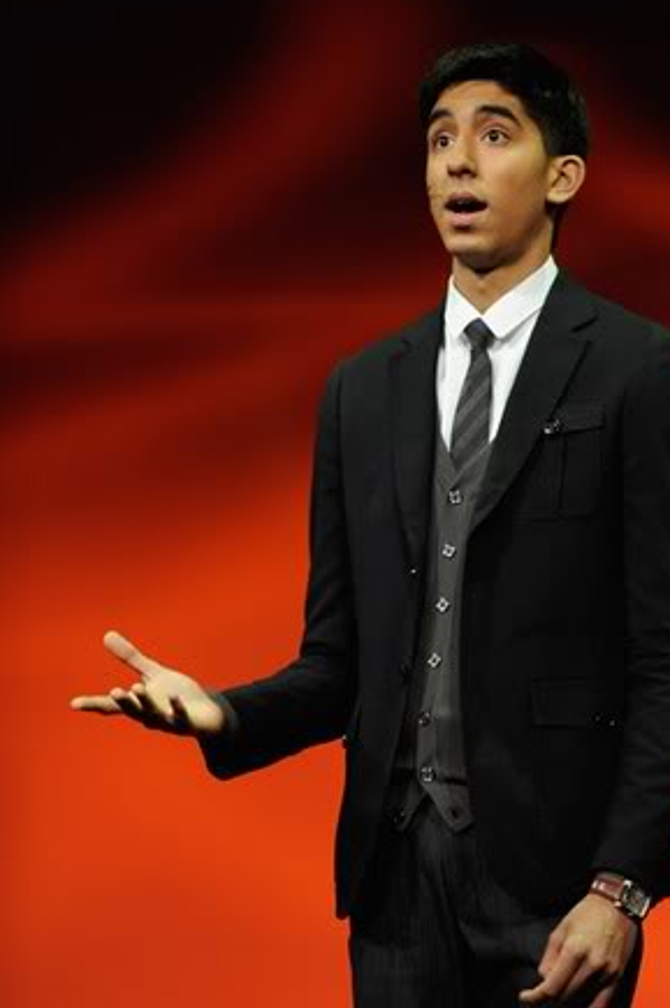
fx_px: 5149
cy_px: 512
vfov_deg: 11.2
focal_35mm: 184
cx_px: 378
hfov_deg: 7.4
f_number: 2.8
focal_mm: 160
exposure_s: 1/160
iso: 1000
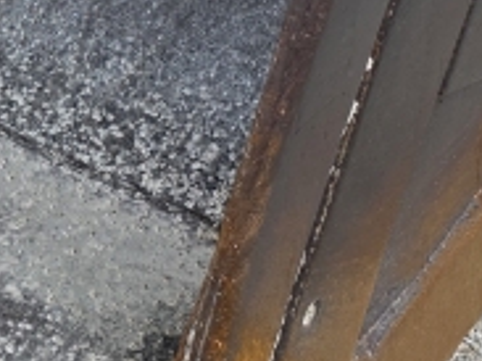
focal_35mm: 129
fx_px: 1795
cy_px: 18
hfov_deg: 14.2
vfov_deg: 11.4
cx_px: -258
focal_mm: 6.3
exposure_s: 1/2913
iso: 80
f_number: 1.7
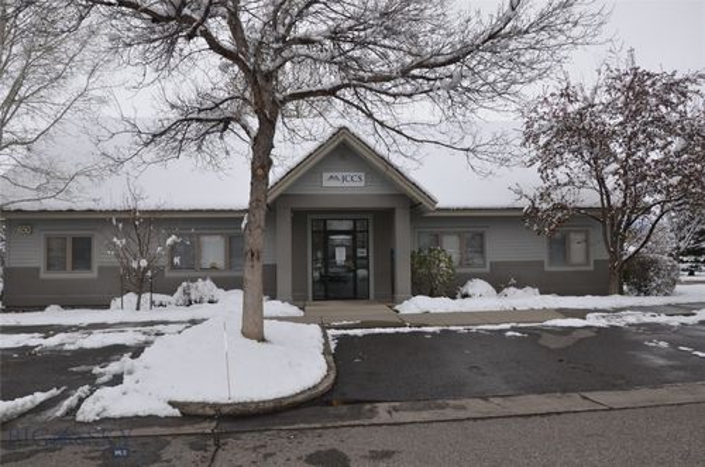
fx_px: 528
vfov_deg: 47.7
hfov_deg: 67.5
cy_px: 234
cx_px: 352
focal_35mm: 27
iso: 100
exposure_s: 1/250
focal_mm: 18
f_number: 7.1
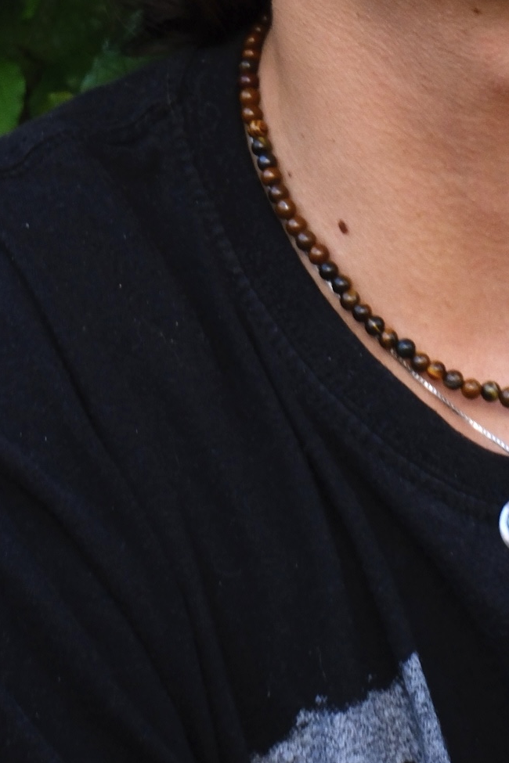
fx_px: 3393
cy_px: -438
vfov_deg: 12.1
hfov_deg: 8.5
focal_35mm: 160
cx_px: 498
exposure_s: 1/180
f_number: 8
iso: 640
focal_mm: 33
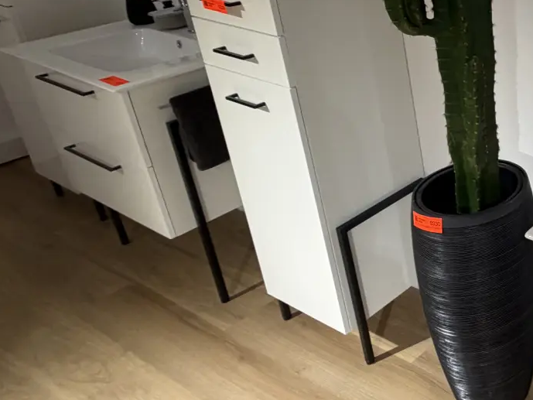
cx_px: 704
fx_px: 601
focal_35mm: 39
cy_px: 41
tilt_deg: -16.3
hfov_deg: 33.6
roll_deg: +1.5
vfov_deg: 34.8
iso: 125
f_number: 2.2
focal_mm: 2.22
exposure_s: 1/100
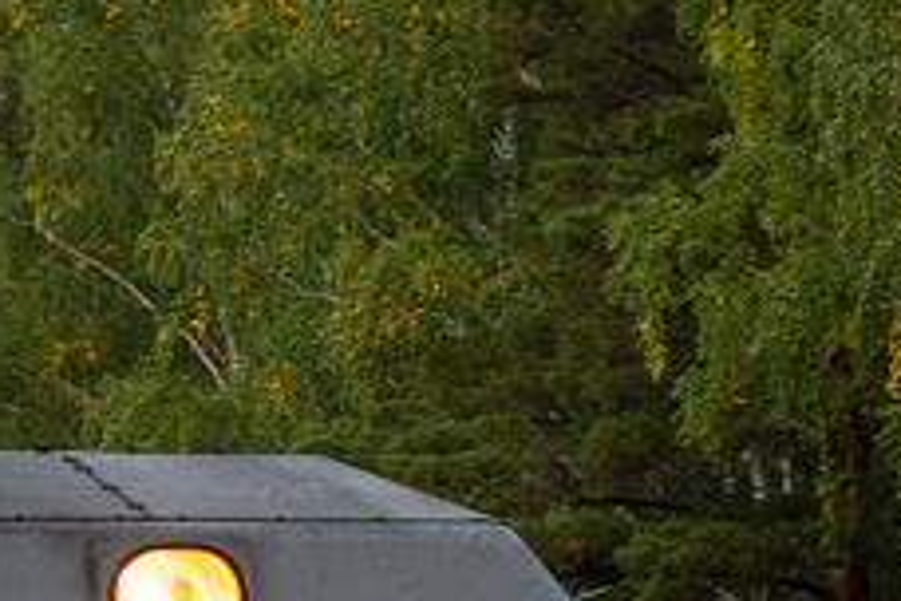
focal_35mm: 281
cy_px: 898
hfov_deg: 7.3
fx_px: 7032
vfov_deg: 4.9
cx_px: -273
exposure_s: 1/200
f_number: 2.8
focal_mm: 50
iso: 200
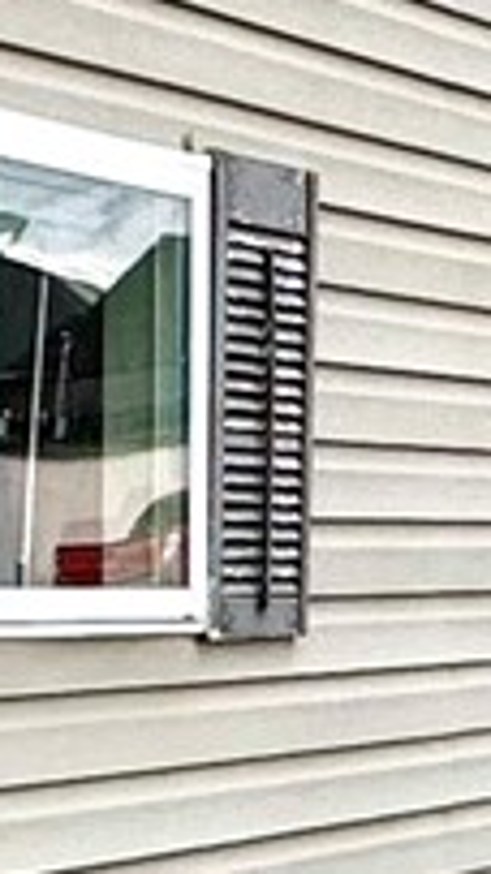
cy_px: 736
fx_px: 3569
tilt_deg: -3.4
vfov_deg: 13.9
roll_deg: +0.5
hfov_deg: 7.9
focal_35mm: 154
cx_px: 233
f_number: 2.2
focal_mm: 2.22
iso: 50
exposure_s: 1/1160
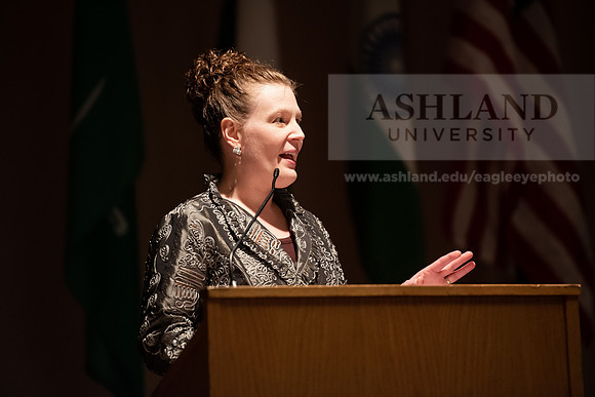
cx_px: 298
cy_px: 198
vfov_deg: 6.9
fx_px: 3306
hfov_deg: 10.3
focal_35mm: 200
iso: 3200
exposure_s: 1/200
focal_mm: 200
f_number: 3.2
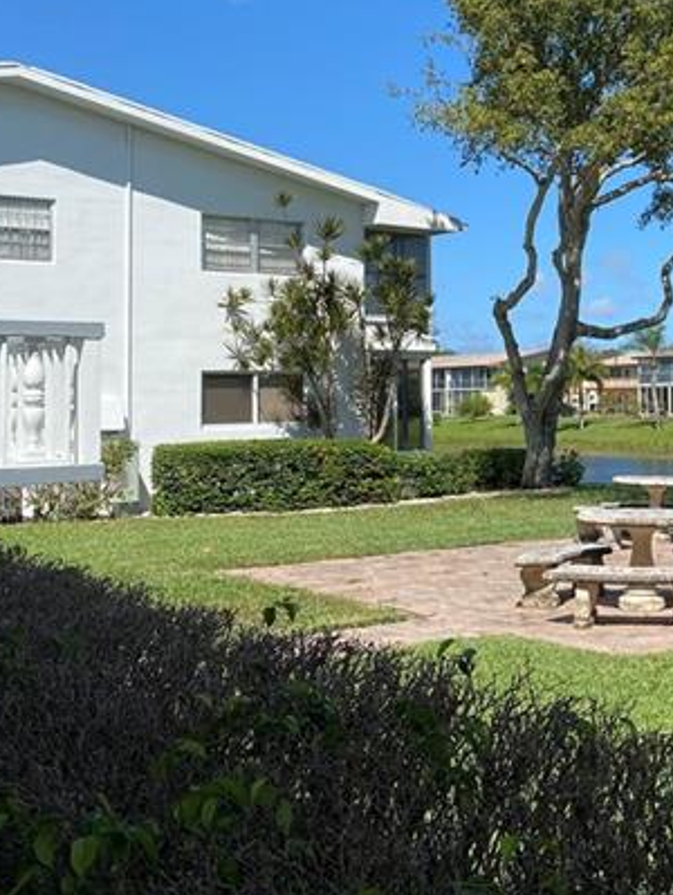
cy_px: 339
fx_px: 1294
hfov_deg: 28.0
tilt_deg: +3.2
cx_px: 612
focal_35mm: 50
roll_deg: +2.2
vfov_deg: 37.9
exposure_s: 1/2625
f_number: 1.8
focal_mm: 4.25
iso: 32
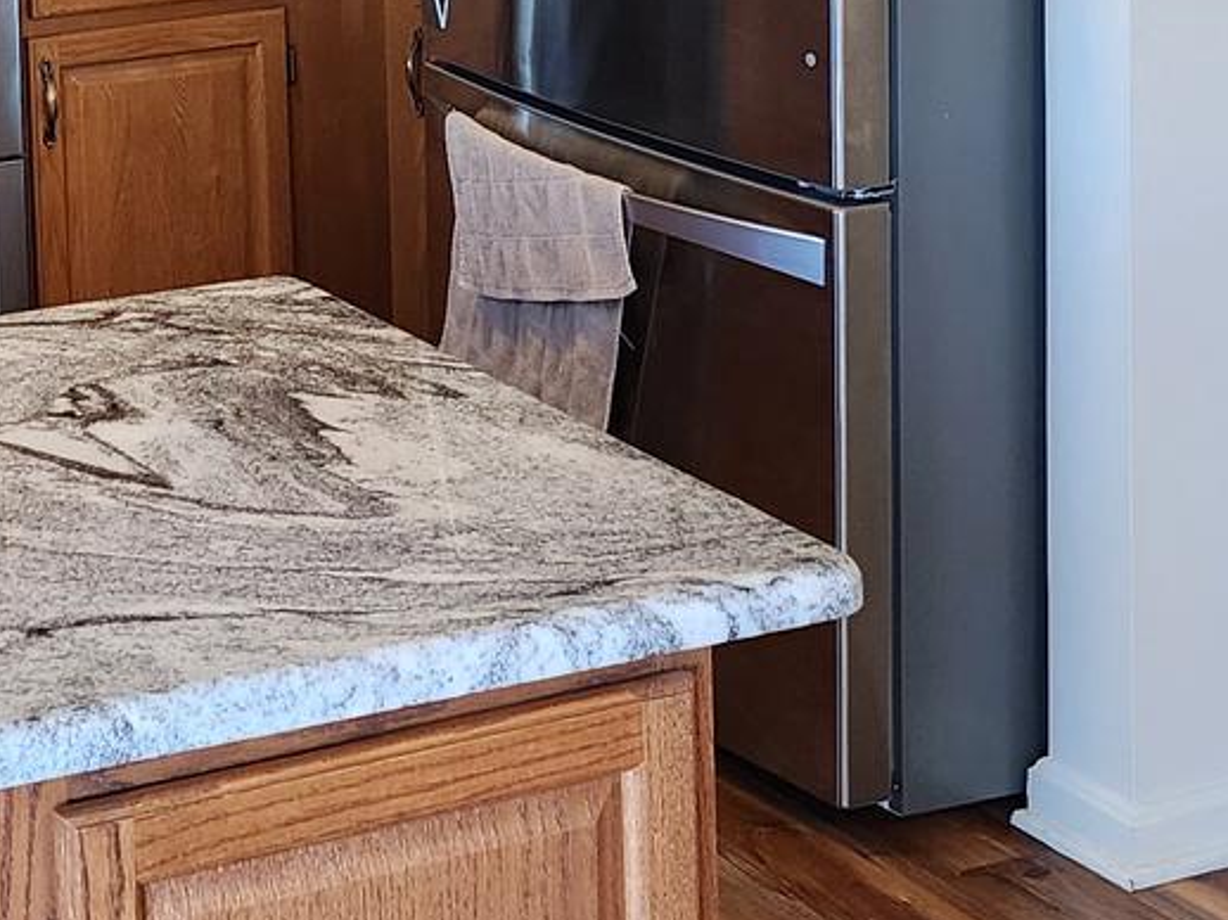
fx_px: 3227
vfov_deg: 15.4
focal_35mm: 91
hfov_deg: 20.6
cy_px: -318
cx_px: -95
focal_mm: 6.4
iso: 320
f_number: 1.8
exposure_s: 1/120
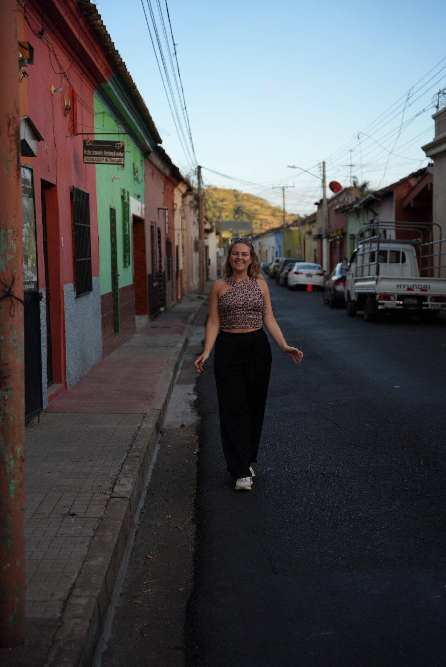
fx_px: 978
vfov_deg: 37.7
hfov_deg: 25.7
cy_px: 334
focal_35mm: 53
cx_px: 223
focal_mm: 52.7
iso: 800
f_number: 2.8
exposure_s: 1/4000
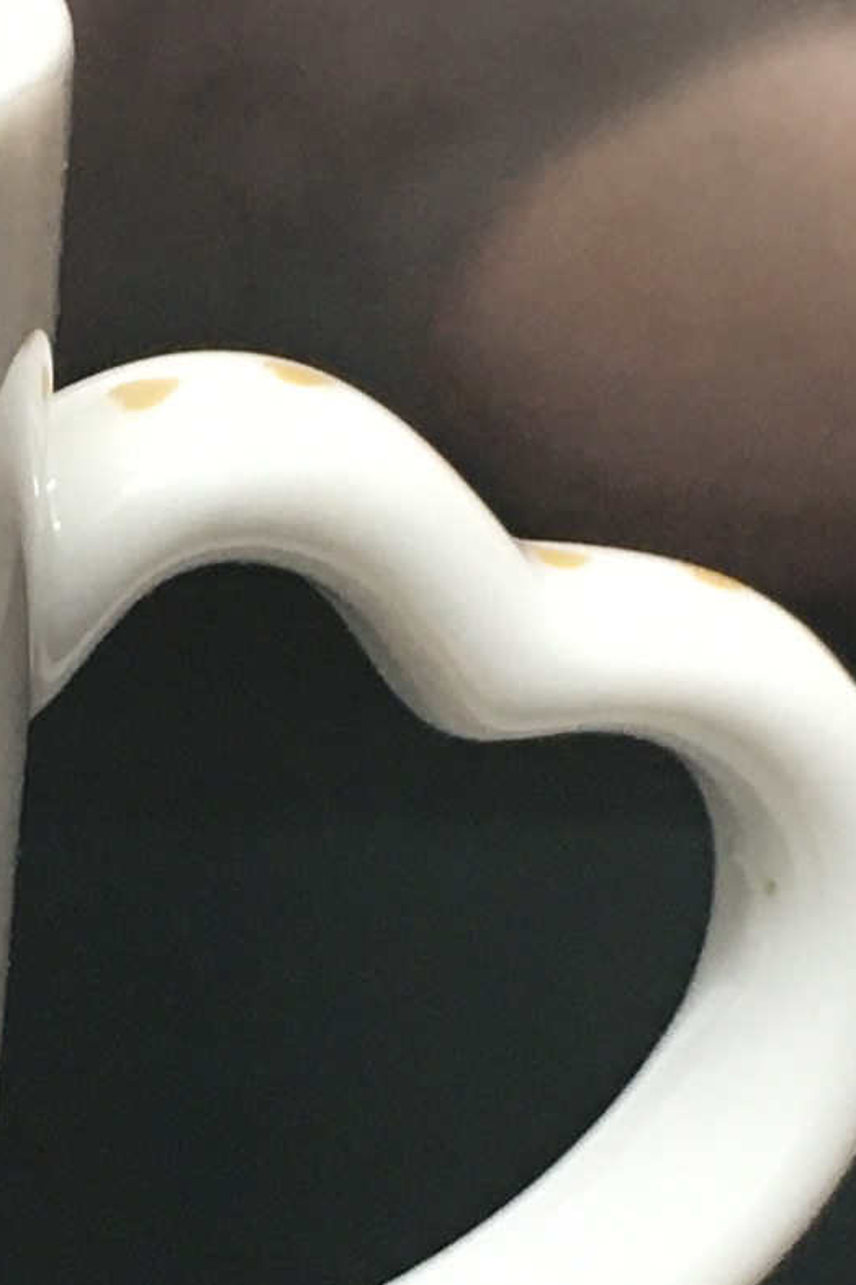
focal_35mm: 155
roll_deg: +0.0
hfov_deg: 8.8
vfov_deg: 13.2
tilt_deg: -17.4
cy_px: 760
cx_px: 191
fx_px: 5530
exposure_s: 1/30
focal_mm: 4.15
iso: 40
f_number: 2.2
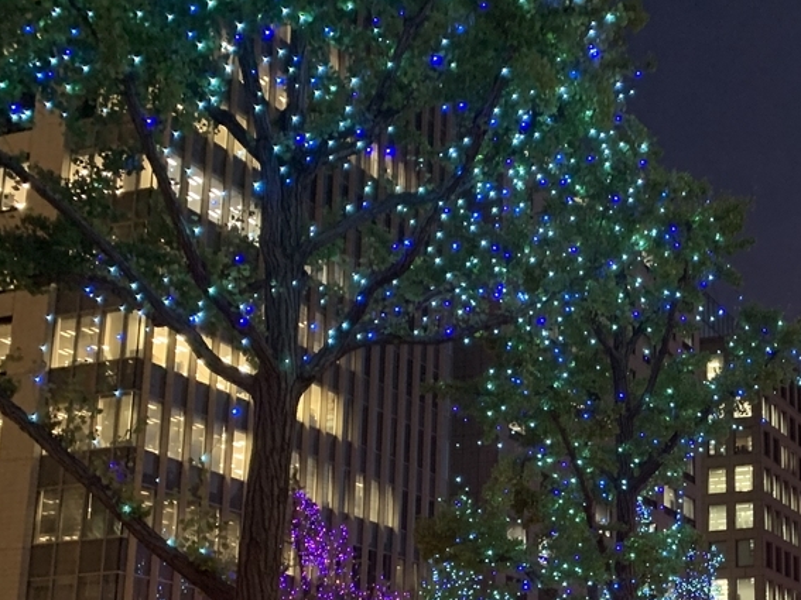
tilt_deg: +12.8
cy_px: 538
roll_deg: +2.4
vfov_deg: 25.7
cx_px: 797
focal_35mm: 55
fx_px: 1272
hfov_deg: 32.2
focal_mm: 4.25
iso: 640
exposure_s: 1/30
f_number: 1.8
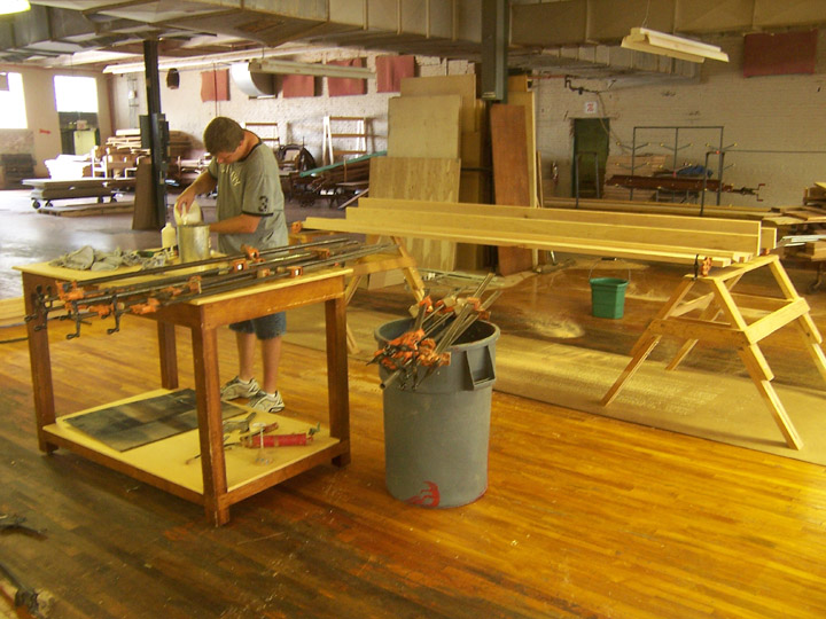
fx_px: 787
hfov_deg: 55.4
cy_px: 310
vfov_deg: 42.9
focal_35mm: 33
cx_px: 413
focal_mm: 5.5
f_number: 3.4
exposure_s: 1/10
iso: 140
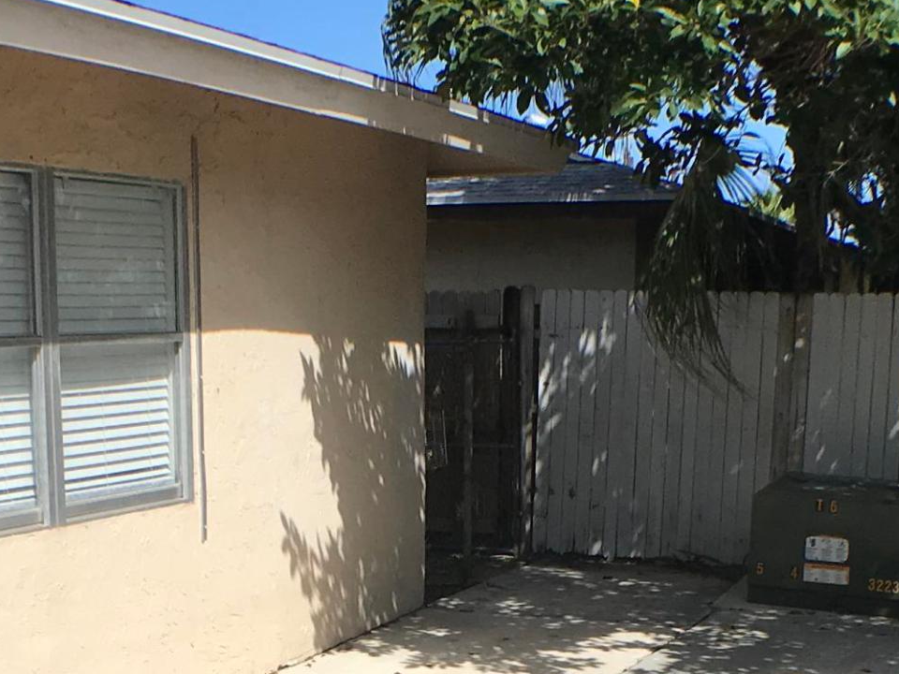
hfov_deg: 23.3
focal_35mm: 84
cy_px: 764
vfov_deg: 16.9
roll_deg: -0.1
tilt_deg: -12.9
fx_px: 2182
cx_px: 400
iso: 20
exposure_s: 1/3300
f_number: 1.8
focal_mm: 3.99
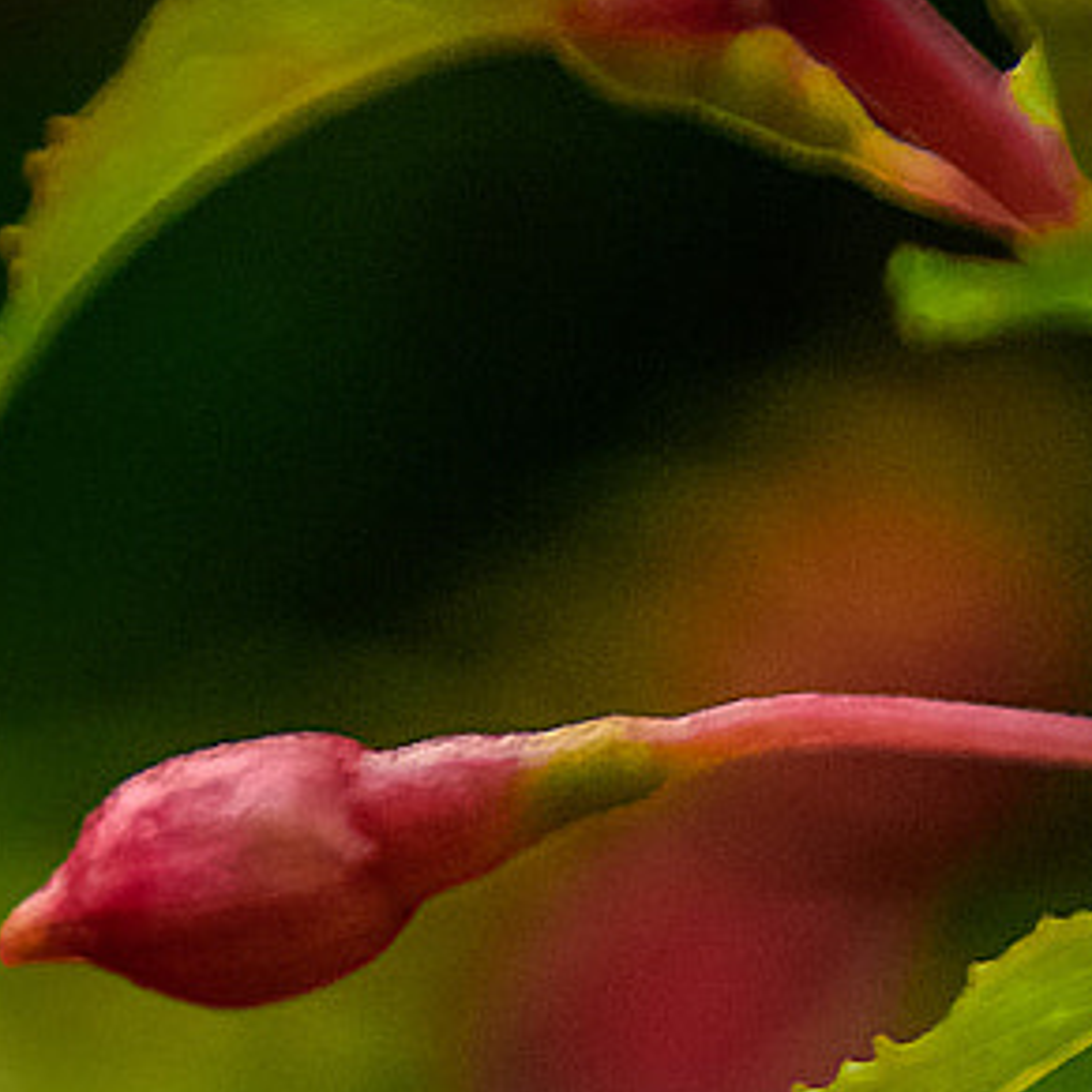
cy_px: 2270
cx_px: 1257
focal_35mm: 491
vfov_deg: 3.5
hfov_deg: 3.6
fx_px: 17524
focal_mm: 70
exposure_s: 1/200
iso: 1000
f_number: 5.3
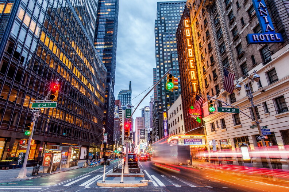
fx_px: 160
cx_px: 144
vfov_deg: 61.9
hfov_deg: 84.0
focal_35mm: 20
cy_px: 96
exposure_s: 1.6
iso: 200
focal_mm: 20
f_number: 8
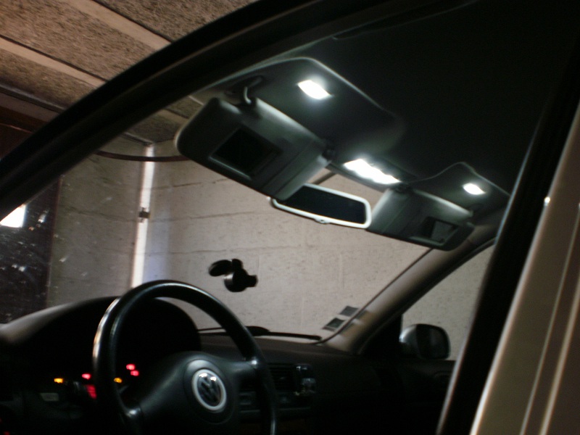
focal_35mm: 36
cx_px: 290
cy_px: 218
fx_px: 603
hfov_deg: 51.4
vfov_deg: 39.7
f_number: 3.1
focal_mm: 6.3
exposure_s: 1/2
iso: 160
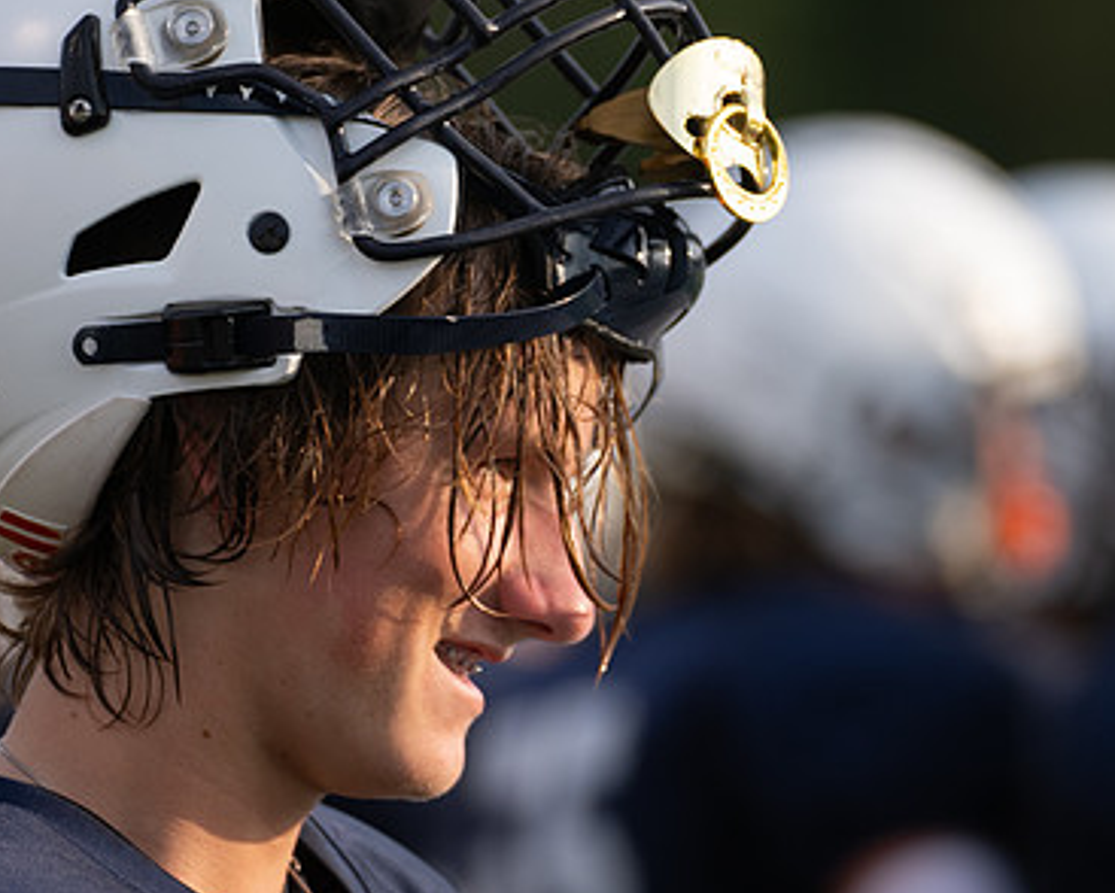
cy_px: 407
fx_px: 15089
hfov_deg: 4.2
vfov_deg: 3.4
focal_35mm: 457
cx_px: 428
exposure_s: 1/1250
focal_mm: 308
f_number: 5.6
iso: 500
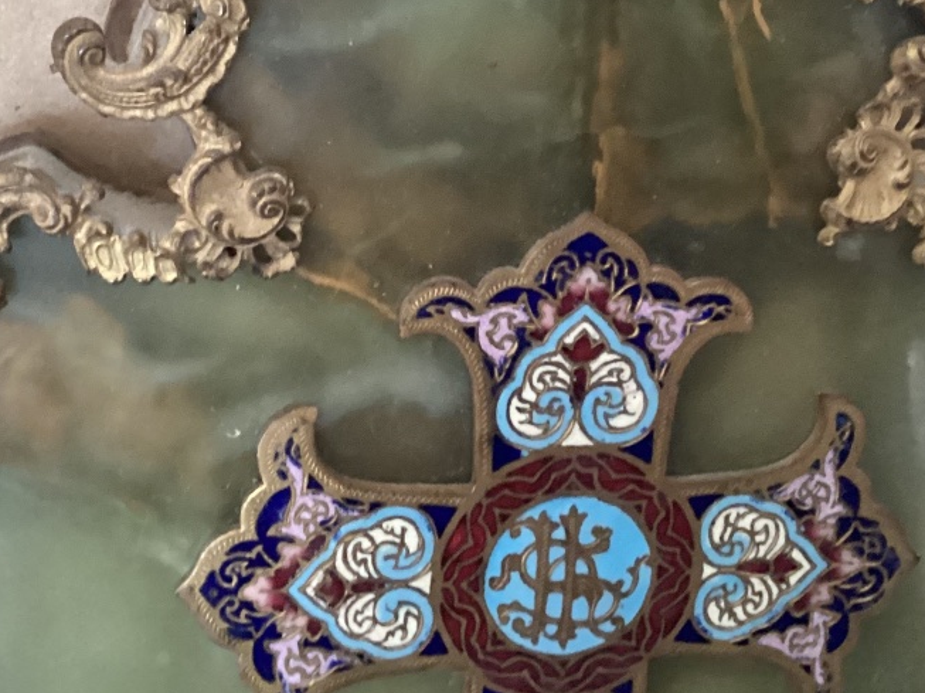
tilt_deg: -34.2
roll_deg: -7.1
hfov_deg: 33.8
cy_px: 136
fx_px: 1522
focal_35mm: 57
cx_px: 405
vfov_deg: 25.2
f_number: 2.4
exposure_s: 1/25
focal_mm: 3.3
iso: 640
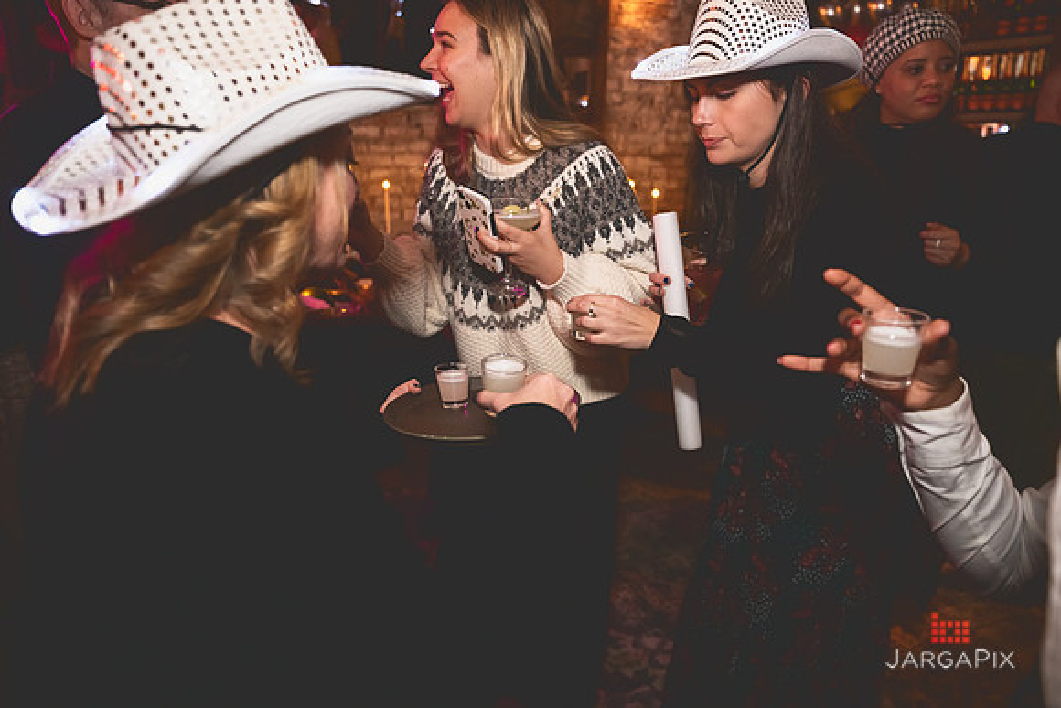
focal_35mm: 24
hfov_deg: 73.7
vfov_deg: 53.1
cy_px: 354
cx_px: 531
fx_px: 708
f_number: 2.8
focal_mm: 24
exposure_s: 1/100
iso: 3200
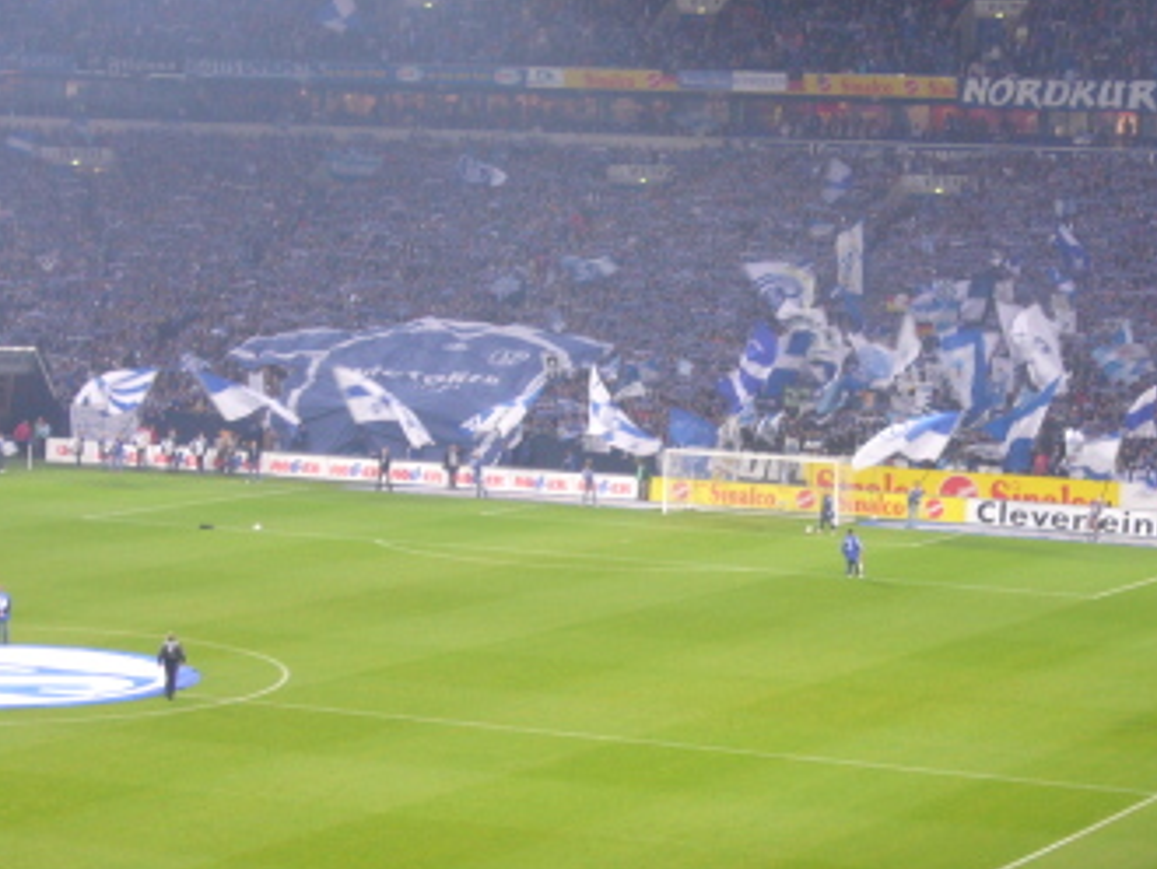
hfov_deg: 17.5
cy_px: 415
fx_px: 3746
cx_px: 831
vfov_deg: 13.2
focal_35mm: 112
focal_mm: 12.2
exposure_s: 1/15
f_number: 4.1
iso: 100
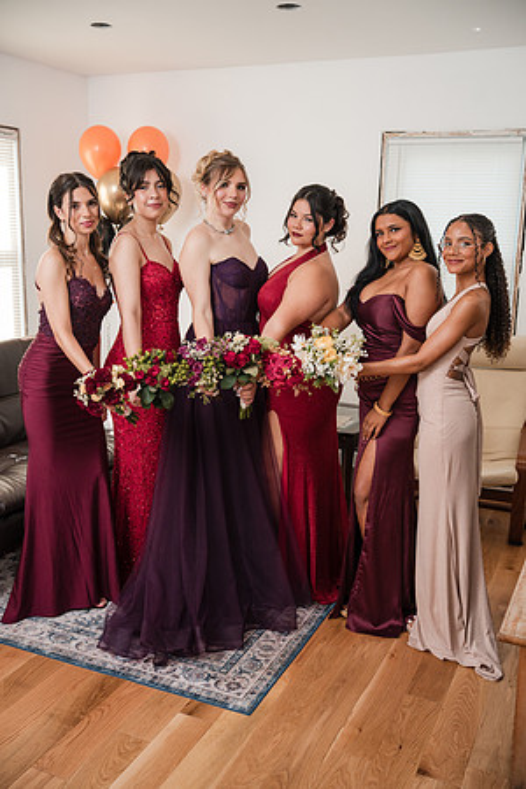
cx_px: 263
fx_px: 767
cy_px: 394
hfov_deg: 37.9
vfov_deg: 54.4
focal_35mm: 35
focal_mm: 35
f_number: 4
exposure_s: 1/250
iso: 800
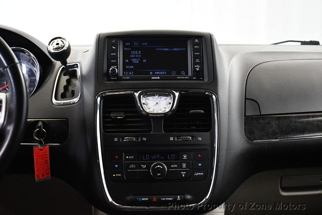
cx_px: 161
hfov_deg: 38.9
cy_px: 108
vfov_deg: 26.5
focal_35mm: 51
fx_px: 456
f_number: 4.5
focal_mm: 34
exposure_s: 1/60
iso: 3600
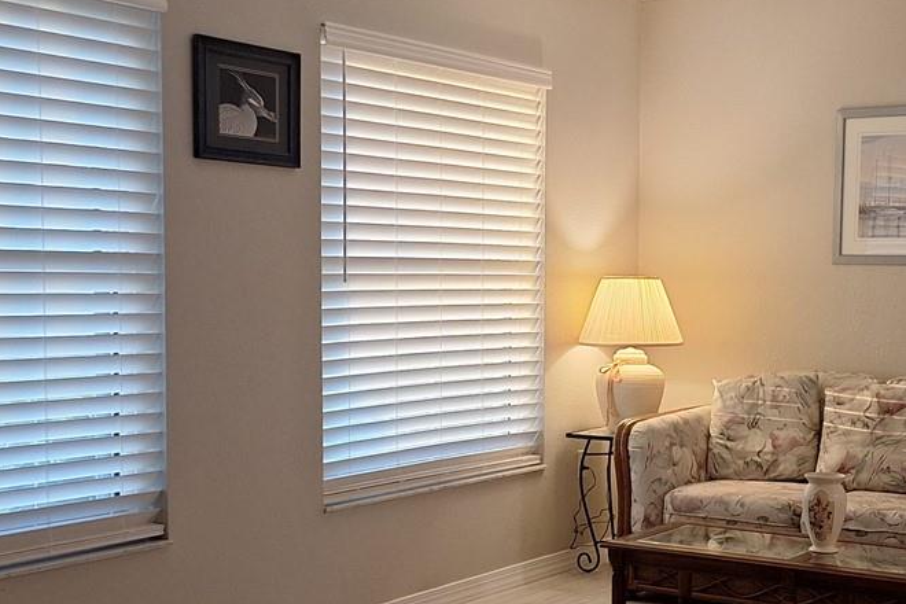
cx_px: 634
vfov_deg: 23.3
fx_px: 1460
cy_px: 375
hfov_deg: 34.0
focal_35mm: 58
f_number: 1.8
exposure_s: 1/40
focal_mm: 5.54
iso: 125
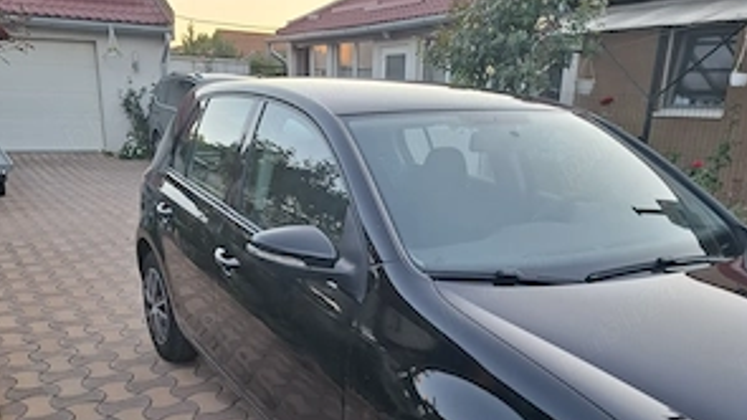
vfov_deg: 33.3
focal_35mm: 34
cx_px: 372
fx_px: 674
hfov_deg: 58.0
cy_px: 354
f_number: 1.8
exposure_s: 1/100
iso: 50
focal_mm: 5.54
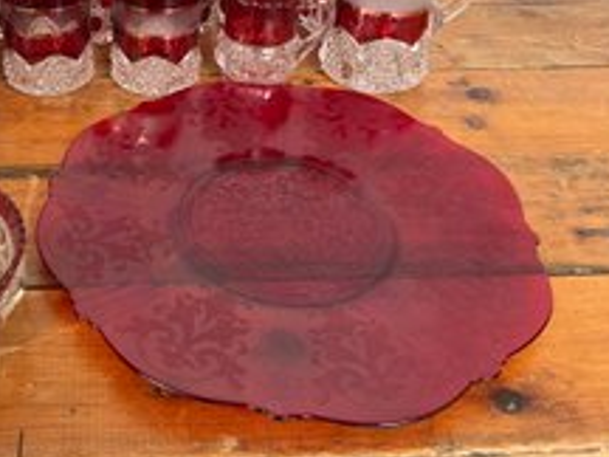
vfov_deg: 30.9
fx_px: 809
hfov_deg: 39.9
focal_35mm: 46
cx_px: 137
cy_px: 109
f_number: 1.8
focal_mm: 3
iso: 64
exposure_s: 1/99
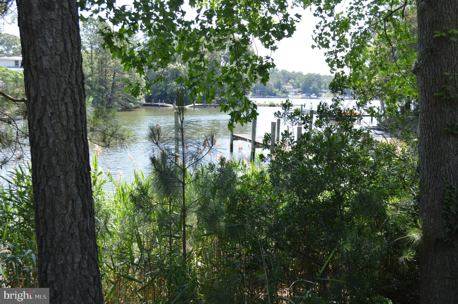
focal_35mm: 36
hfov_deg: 53.2
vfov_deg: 36.8
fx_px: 458
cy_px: 152
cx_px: 229
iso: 160
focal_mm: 24
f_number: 5.6
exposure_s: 1/125
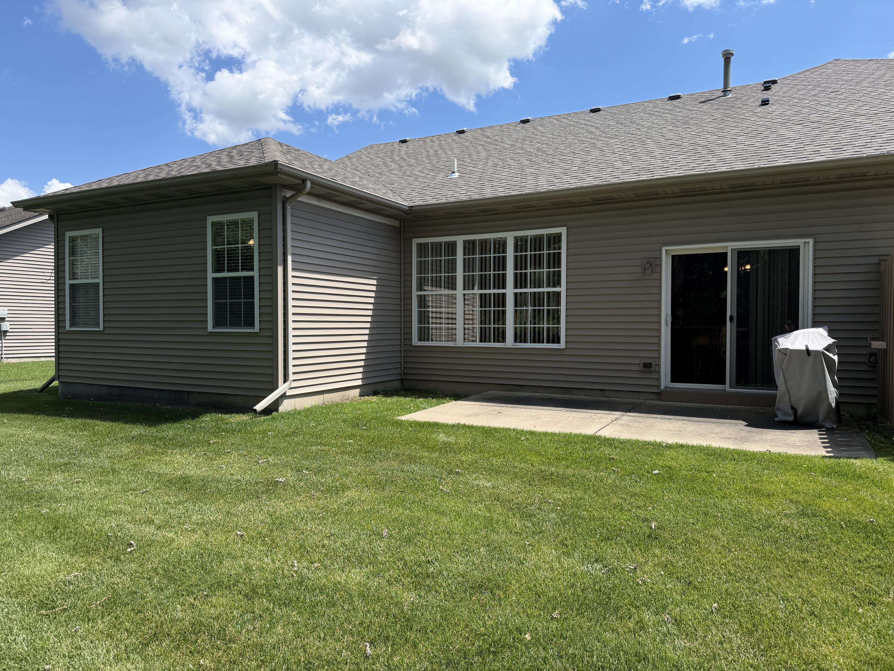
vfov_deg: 56.8
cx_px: 447
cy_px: 336
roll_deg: -0.4
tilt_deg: -0.2
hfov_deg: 71.6
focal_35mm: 24
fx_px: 620
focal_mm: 6.76
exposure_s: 1/3584
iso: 100
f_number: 1.78
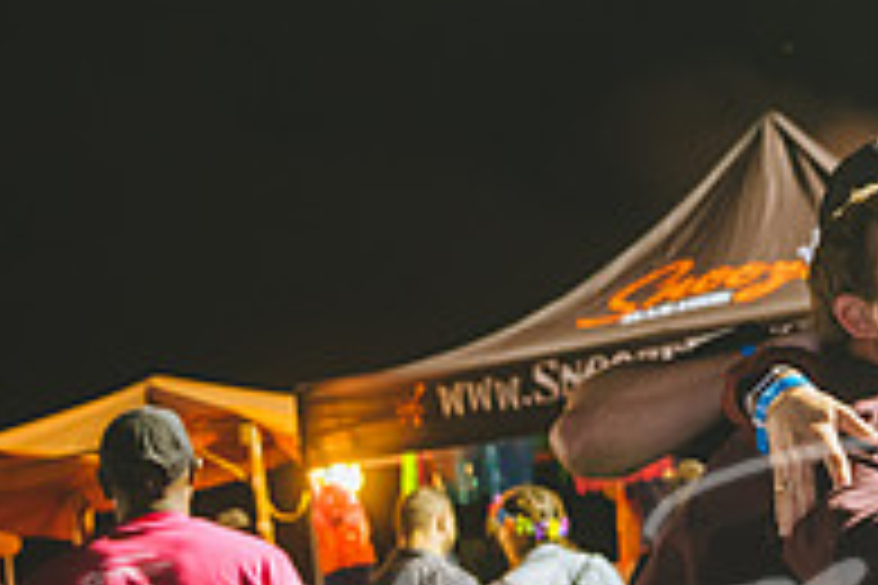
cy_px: 101
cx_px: 1090
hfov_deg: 18.5
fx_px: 2536
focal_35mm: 104
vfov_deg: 13.1
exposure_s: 1/100
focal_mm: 35
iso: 800
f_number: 2.8
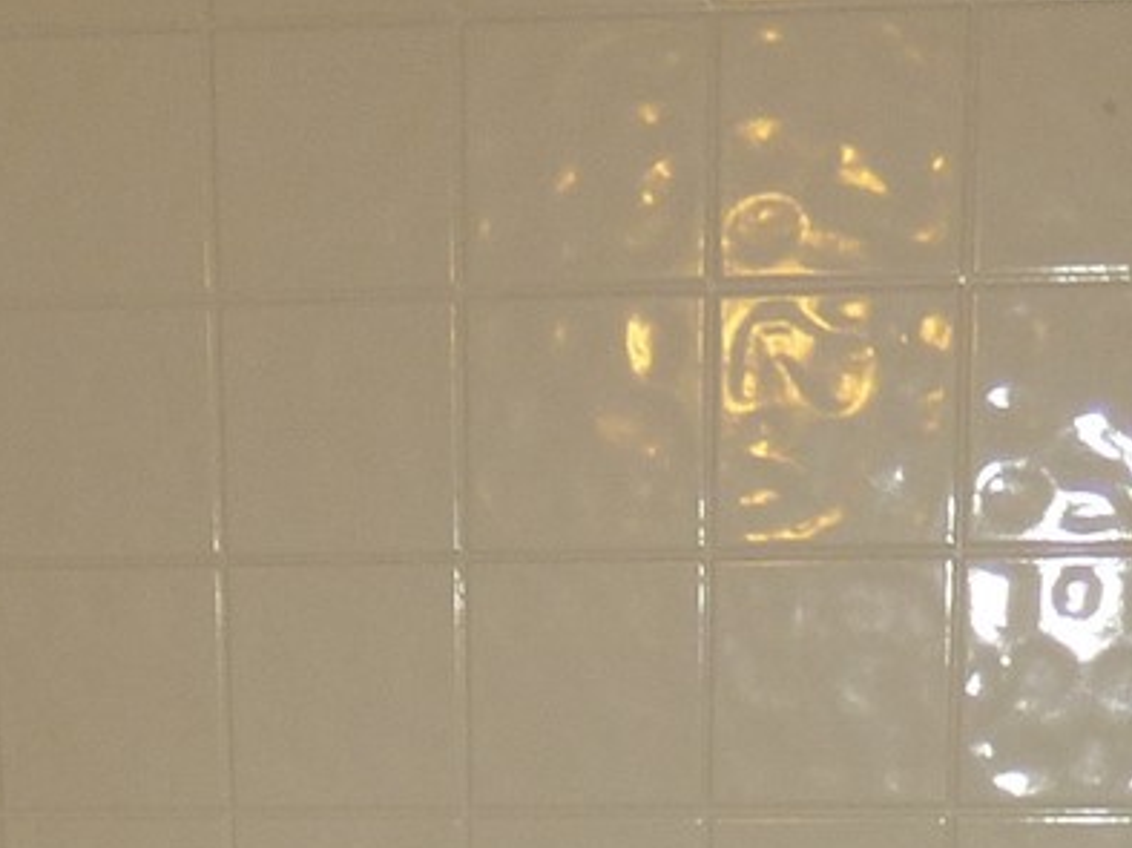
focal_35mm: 104
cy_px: 1805
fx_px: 3399
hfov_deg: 18.9
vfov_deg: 12.2
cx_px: 537
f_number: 2.8
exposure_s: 1/60
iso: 100
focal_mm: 3.58
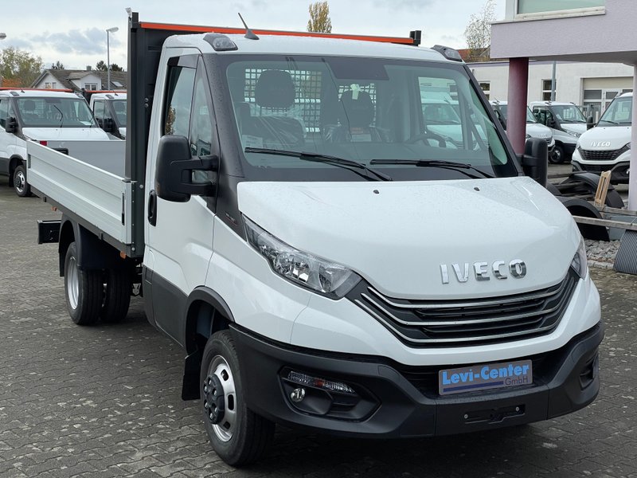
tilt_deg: -7.5
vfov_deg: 28.0
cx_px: 318
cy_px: 239
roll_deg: +0.7
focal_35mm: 52
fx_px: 957
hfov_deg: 36.8
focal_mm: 6
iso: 25
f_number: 2
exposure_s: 1/695
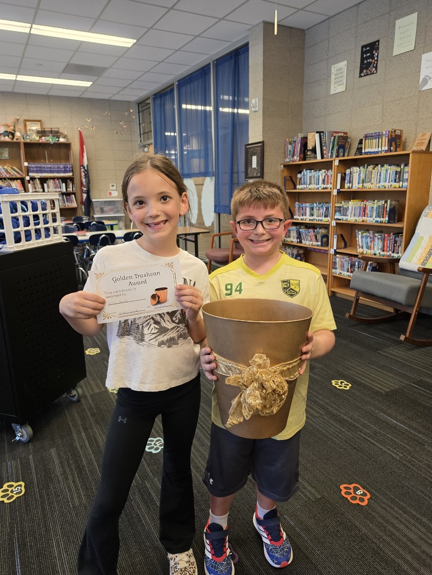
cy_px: 288
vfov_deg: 73.9
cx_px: 216
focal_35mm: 23
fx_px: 383
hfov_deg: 58.9
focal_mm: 6.5
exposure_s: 1/120
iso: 200
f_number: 1.4
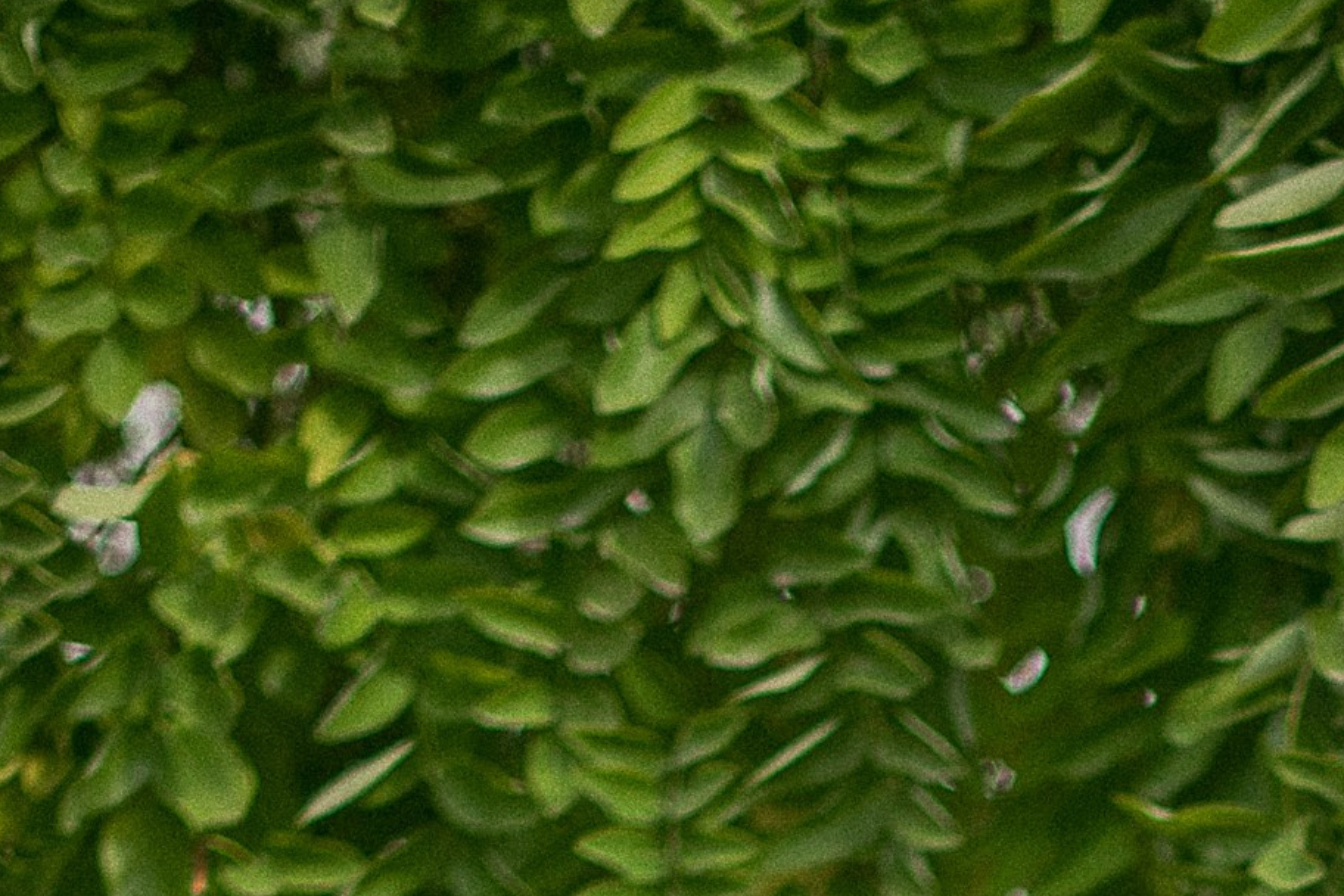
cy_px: 1947
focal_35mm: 192
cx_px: 1404
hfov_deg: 10.6
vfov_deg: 6.9
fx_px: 7167
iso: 100
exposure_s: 1/4000
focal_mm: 50
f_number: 1.4
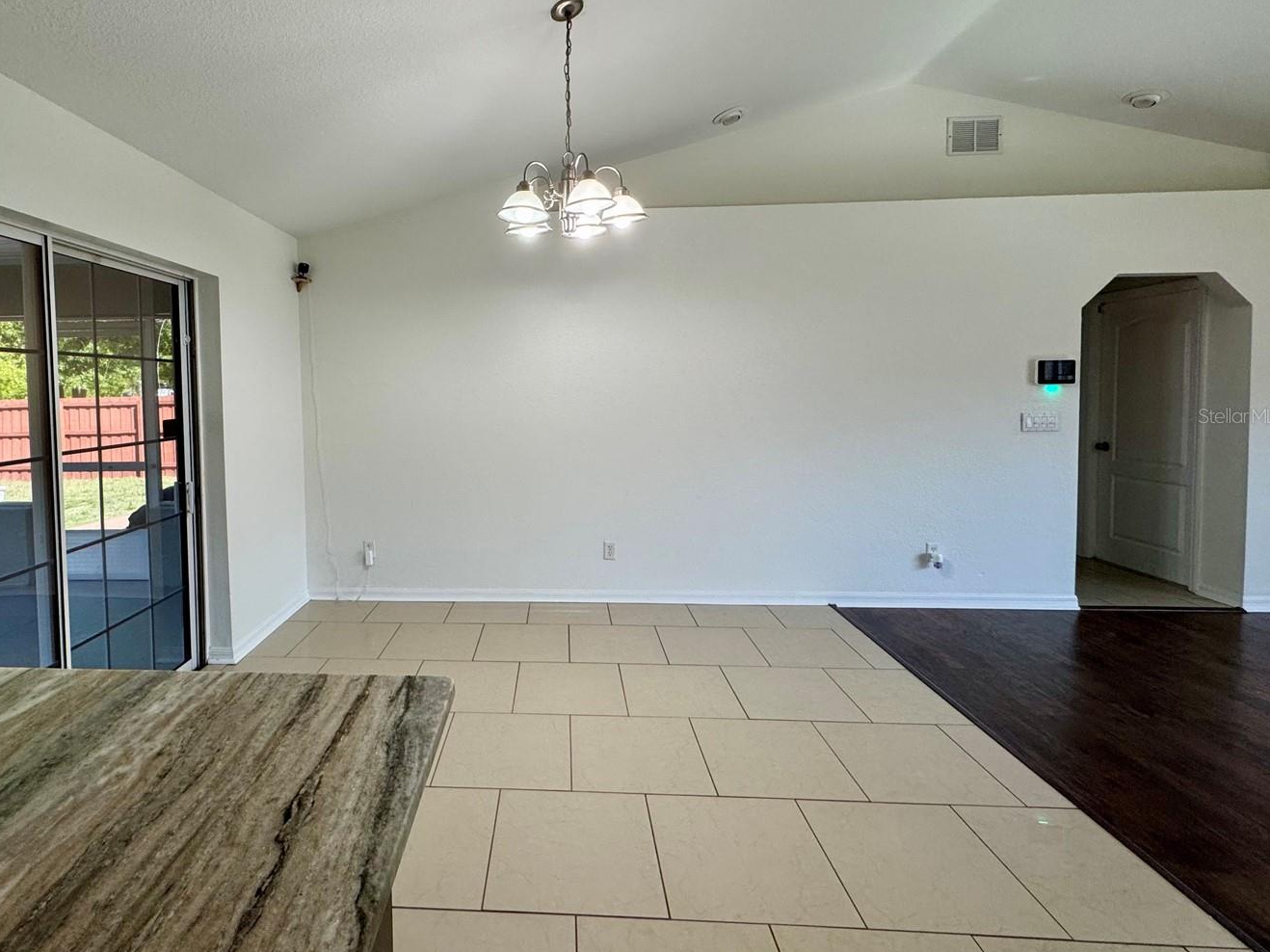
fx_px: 624
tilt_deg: -2.8
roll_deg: +0.6
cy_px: 415
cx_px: 518
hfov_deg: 90.1
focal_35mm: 17
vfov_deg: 74.4
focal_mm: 2.22
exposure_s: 1/120
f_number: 2.2
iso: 200
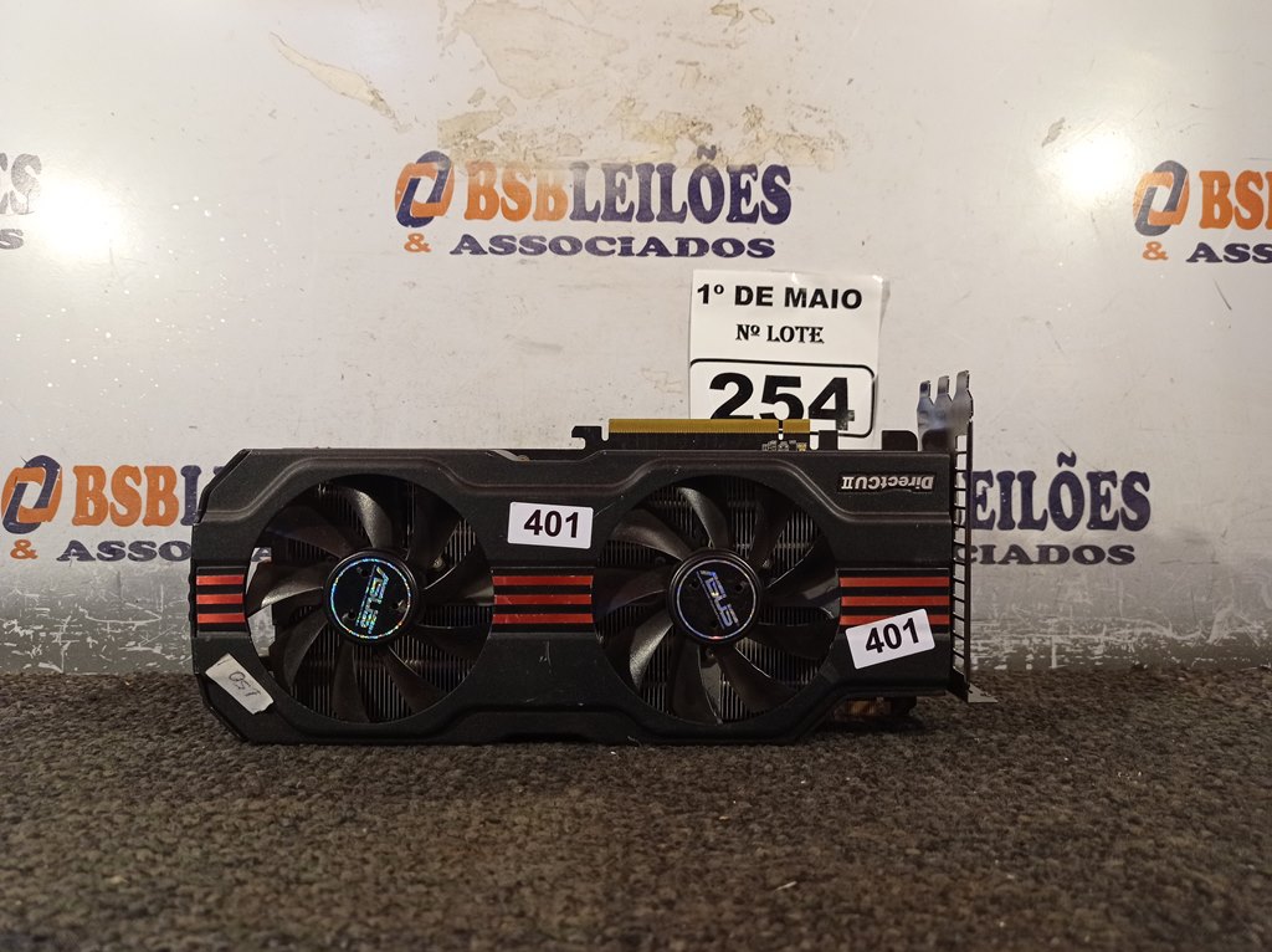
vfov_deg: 49.7
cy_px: 476
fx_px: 1028
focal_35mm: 28
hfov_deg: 63.5
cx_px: 636
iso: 195
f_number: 1.79
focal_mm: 4.7
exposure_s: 1/120
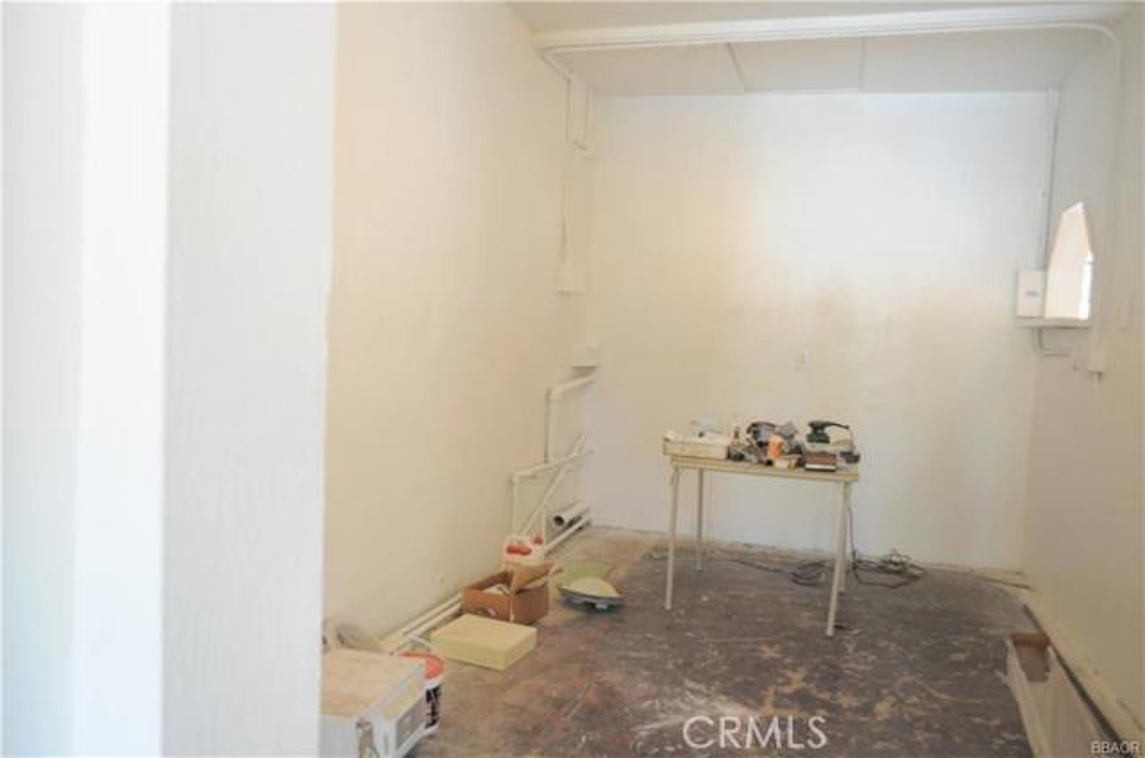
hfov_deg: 67.5
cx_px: 572
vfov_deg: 47.7
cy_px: 379
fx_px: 857
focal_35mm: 27
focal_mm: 18
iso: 800
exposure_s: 1/30
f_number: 3.5
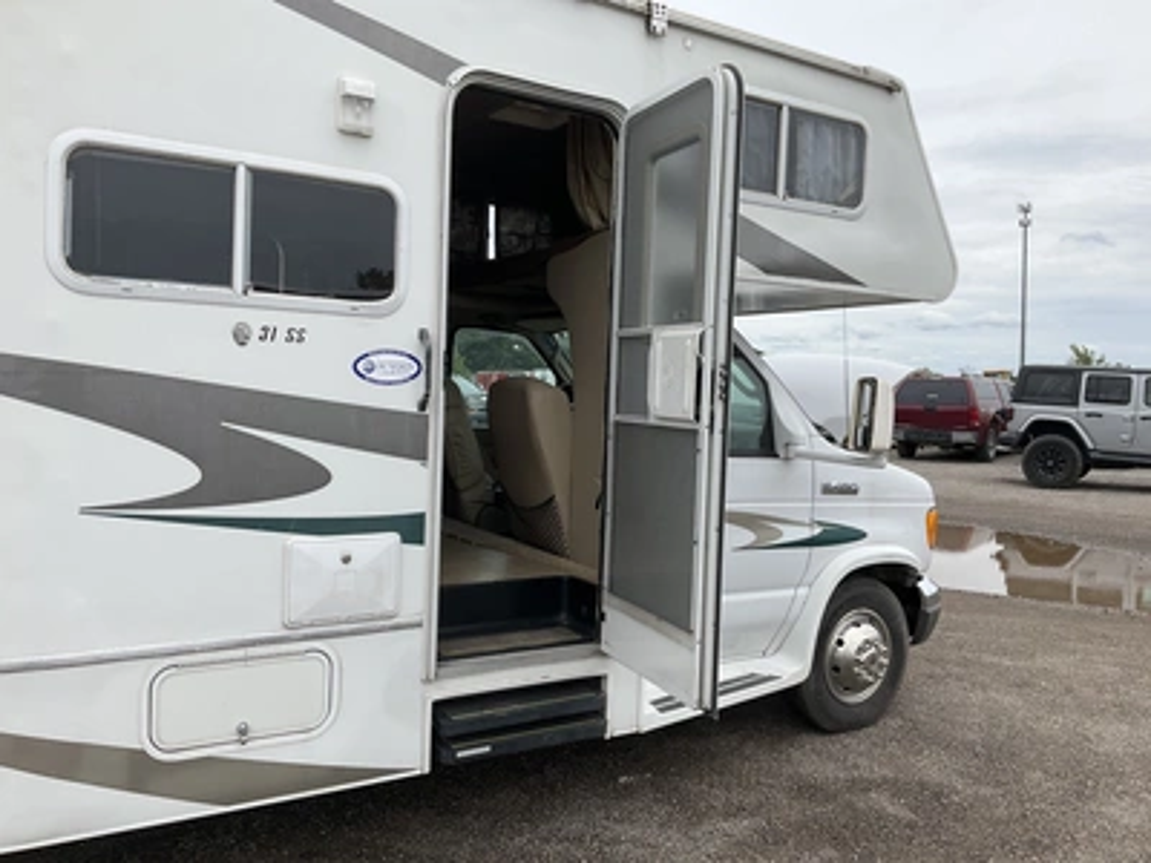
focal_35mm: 29
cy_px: 432
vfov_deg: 48.2
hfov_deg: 61.7
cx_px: 576
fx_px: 964
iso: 25
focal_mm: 3
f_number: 1.8
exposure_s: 1/1311
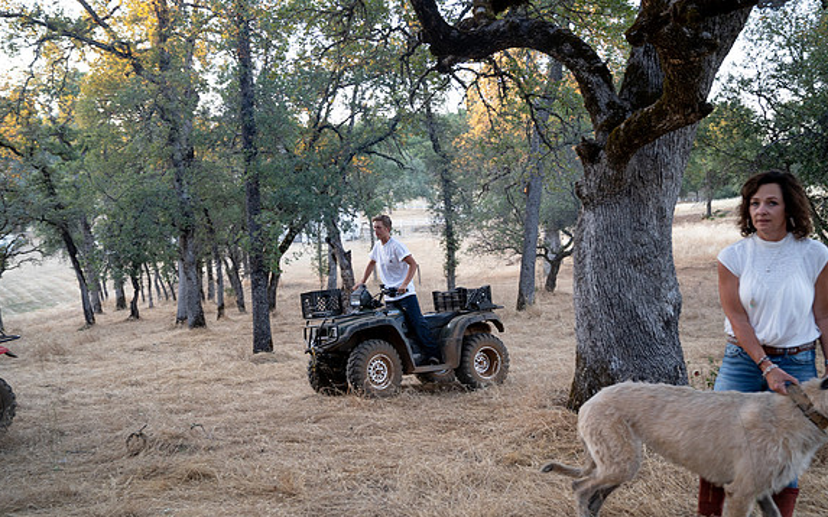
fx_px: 722
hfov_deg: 59.7
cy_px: 268
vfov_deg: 39.4
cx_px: 413
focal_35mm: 32
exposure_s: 1/100
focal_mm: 31
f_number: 4.5
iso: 640
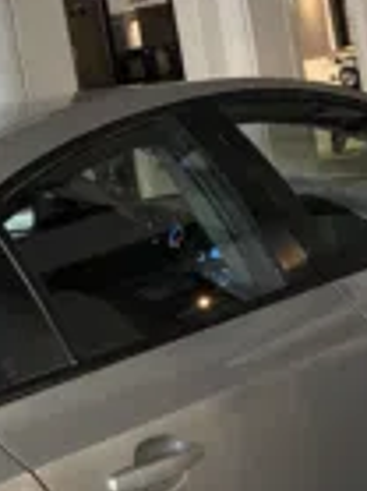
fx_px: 1062
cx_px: -99
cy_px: 187
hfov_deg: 18.4
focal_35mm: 75
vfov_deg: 25.9
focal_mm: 4.25
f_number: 1.8
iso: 500
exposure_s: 1/25
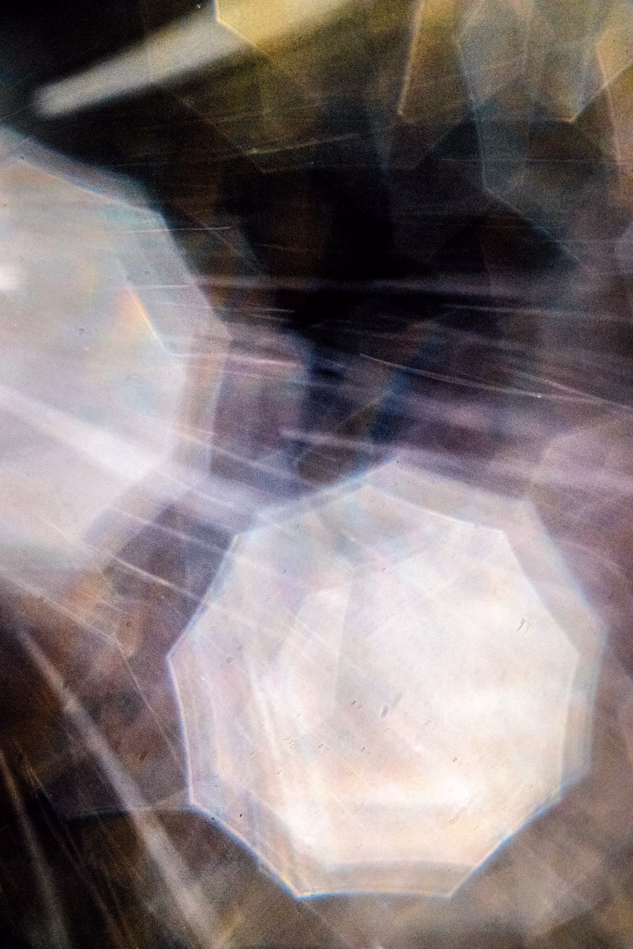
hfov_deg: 37.9
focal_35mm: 35
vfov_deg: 54.4
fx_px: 923
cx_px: 316
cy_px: 474
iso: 3200
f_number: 5.6
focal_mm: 35
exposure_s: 1/5
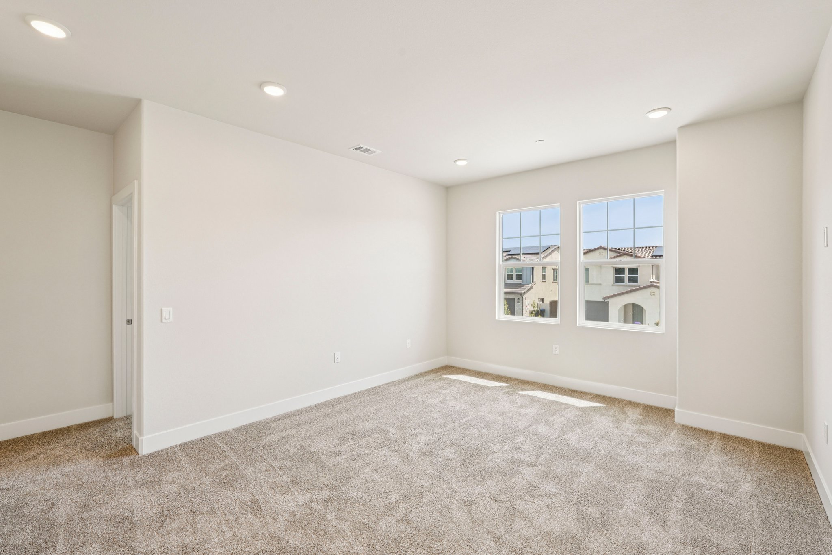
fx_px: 381
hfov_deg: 95.0
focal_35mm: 16
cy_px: 278
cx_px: 416
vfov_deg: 72.0
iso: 400
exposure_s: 1/60
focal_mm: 16.5
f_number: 8
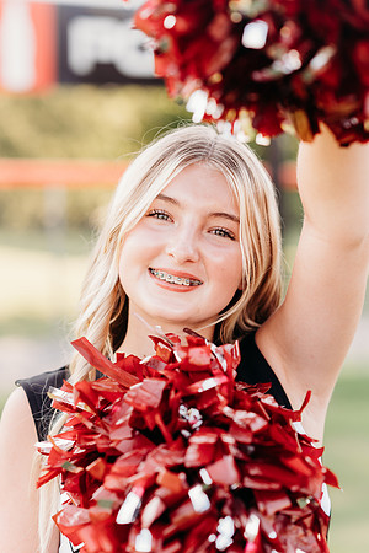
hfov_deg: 16.1
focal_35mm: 85
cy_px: 276
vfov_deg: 23.9
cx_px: 184
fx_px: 1307
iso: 200
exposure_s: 1/320
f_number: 2.8
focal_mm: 85
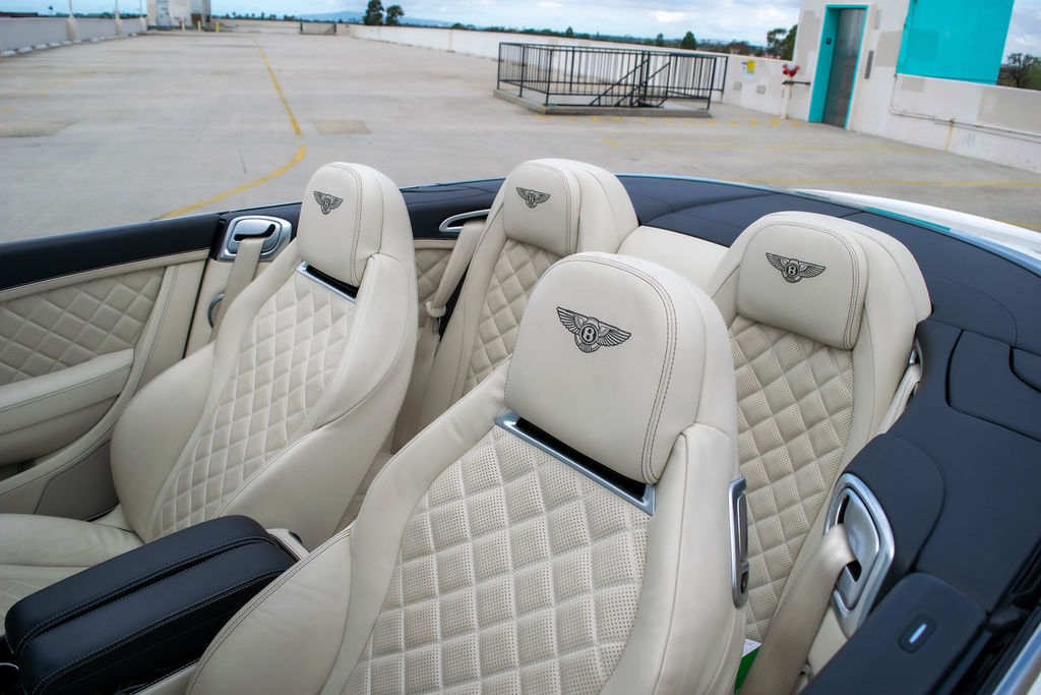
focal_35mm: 27
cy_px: 348
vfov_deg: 47.9
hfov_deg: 67.4
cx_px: 520
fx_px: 781
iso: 400
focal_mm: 18
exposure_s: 1/1600
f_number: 6.3
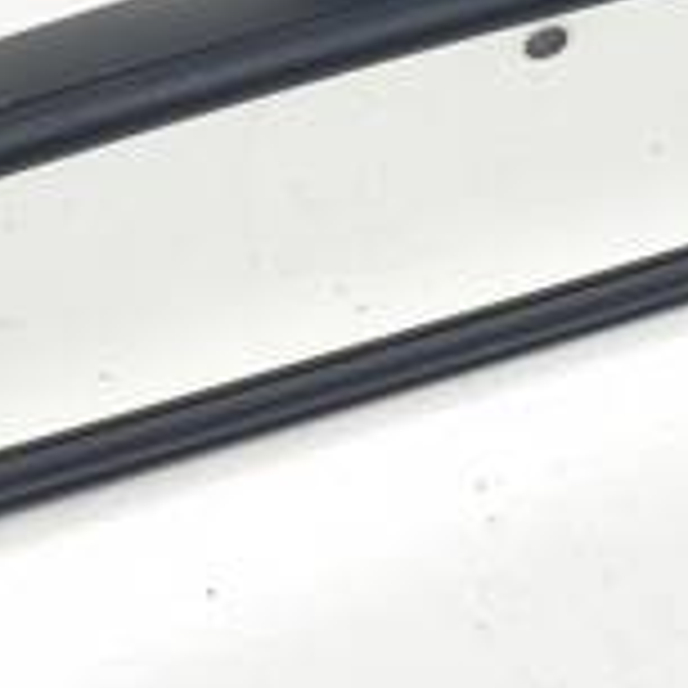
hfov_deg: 28.5
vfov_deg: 27.7
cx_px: 423
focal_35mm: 60
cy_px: 81
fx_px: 1349
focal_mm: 4.3
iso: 50
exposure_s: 1/178
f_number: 2.4
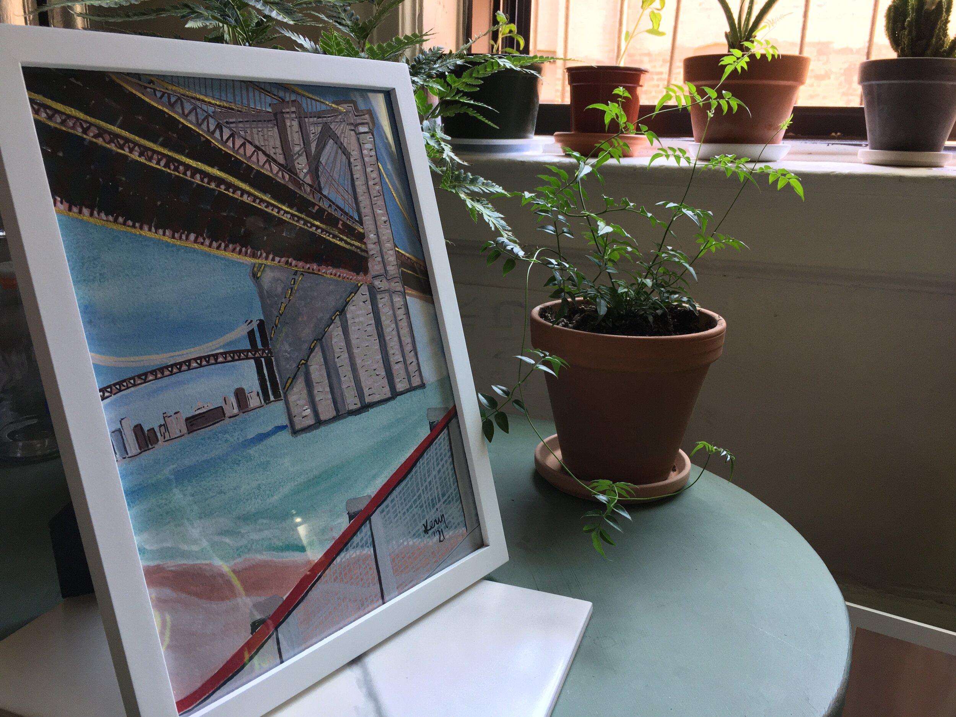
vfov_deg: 48.2
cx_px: 478
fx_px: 801
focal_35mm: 29
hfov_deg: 61.7
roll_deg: -1.7
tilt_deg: -14.0
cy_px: 358
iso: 64
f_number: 2.2
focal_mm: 4.15
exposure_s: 1/30
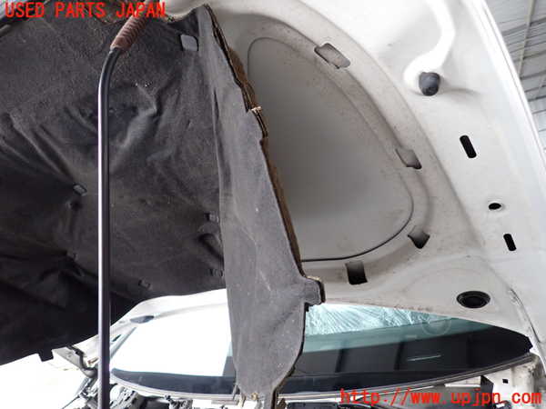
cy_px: 204
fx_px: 394
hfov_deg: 69.4
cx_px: 273
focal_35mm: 25
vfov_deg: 54.9
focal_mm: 4.5
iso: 400
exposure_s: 1/50
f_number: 2
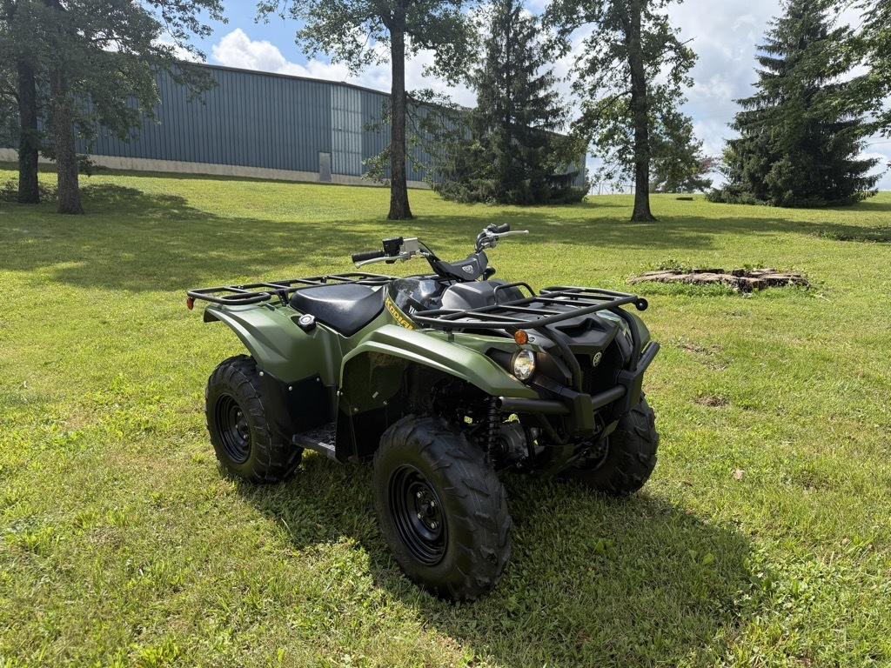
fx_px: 618
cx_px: 446
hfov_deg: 71.6
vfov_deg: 56.8
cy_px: 334
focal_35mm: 24
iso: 100
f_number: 1.78
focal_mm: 6.76
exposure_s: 1/3145
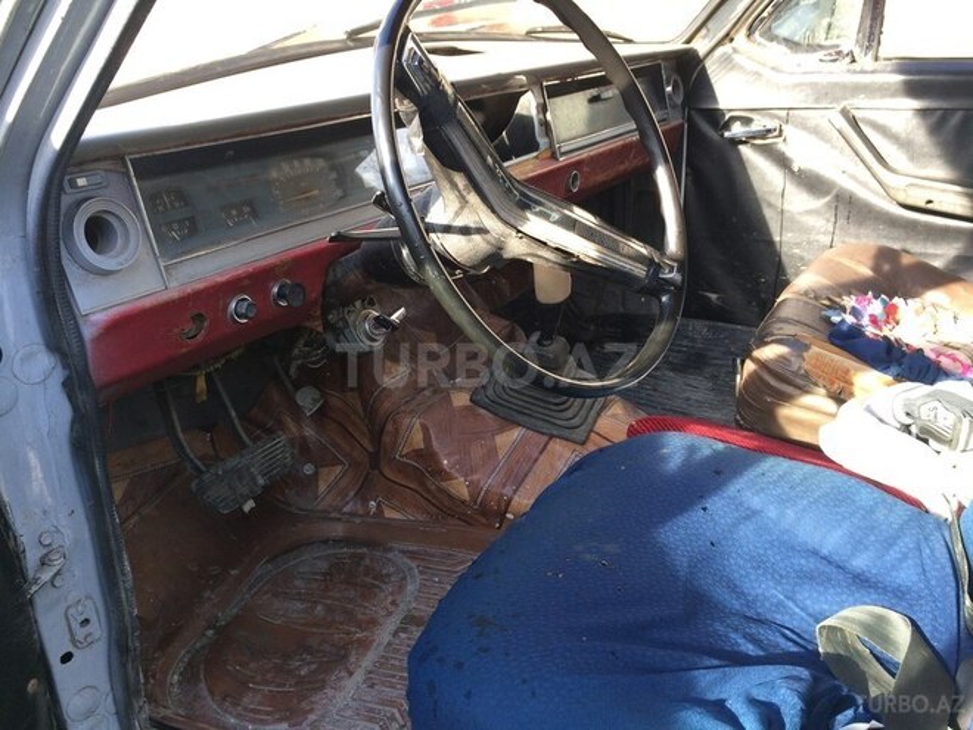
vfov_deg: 48.2
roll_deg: +2.8
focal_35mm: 29
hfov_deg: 61.7
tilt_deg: -20.9
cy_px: 365
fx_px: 815
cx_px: 486
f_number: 2.2
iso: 40
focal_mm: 4.15
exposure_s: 1/100
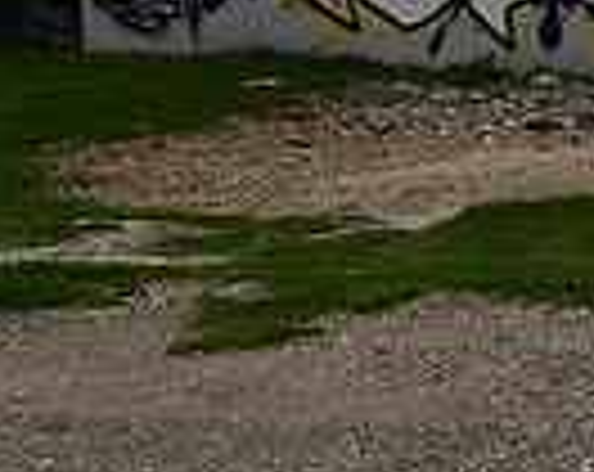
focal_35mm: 149
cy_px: -218
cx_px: 1220
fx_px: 2614
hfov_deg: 11.6
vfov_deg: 10.0
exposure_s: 1/250
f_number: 8
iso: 180
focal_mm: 24
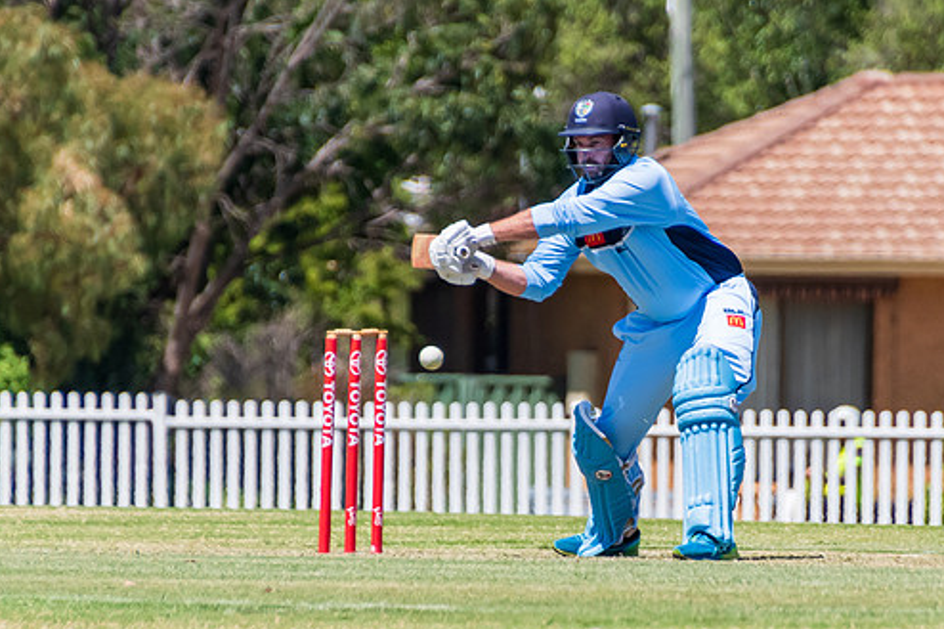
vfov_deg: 1.2
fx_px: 28833
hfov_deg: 1.9
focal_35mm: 1100
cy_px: 365
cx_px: 593
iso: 400
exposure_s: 1/2500
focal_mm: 400
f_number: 6.3
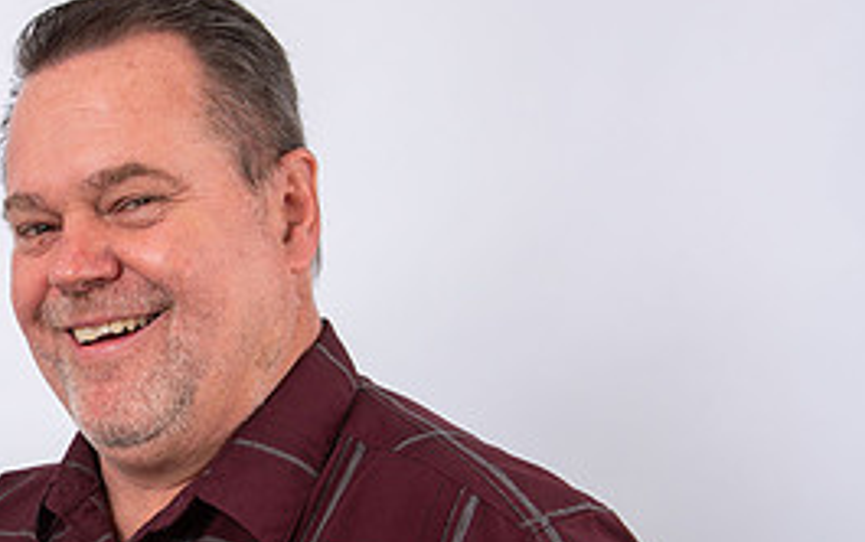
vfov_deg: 18.7
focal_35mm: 69
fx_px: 1628
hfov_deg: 28.4
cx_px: 49
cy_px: 434
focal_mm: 31
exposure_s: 1/250
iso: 125
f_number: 9
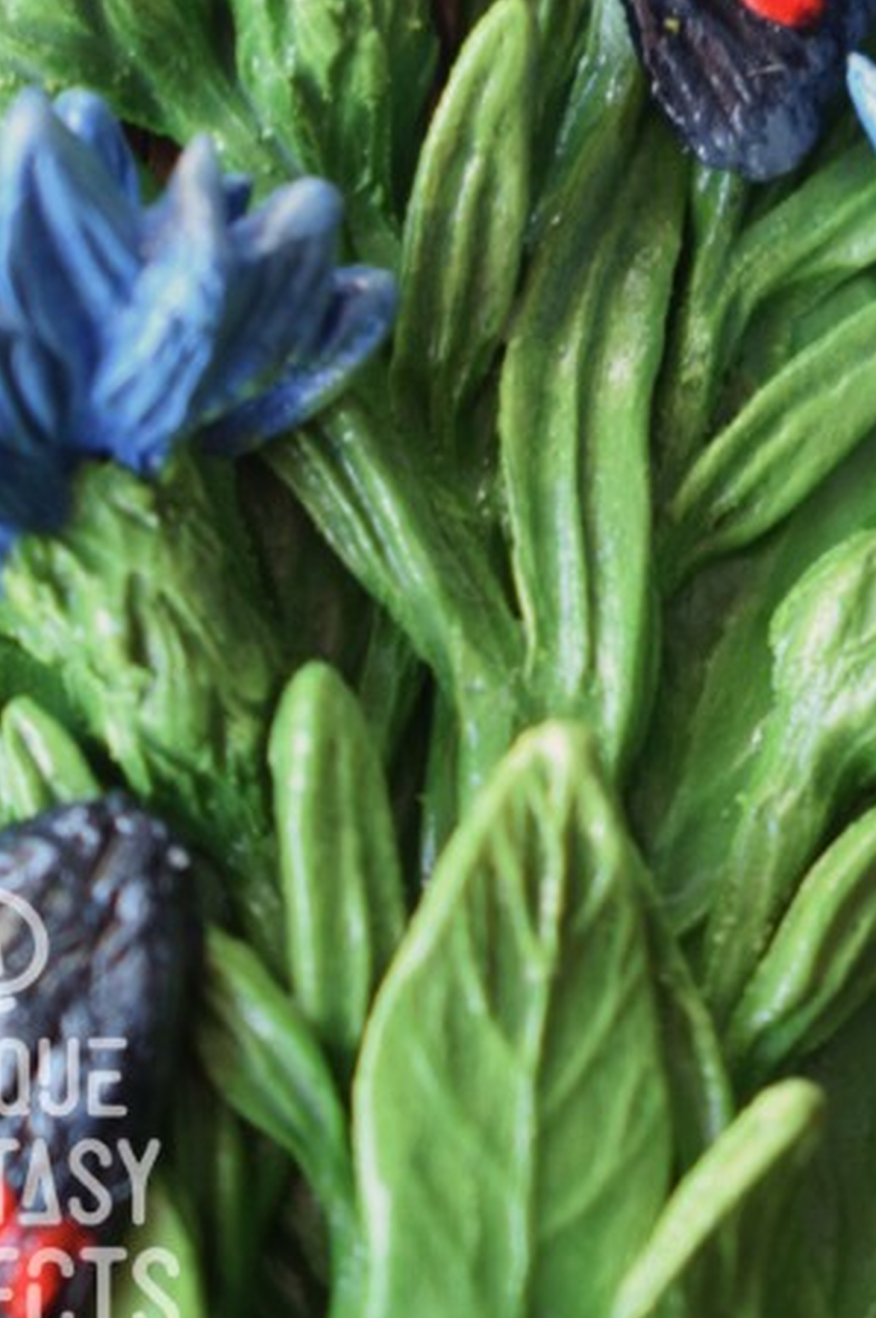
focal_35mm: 212
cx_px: 885
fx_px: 7760
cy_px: -297
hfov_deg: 6.4
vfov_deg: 9.6
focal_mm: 55
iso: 560
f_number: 5.6
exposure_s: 1/60
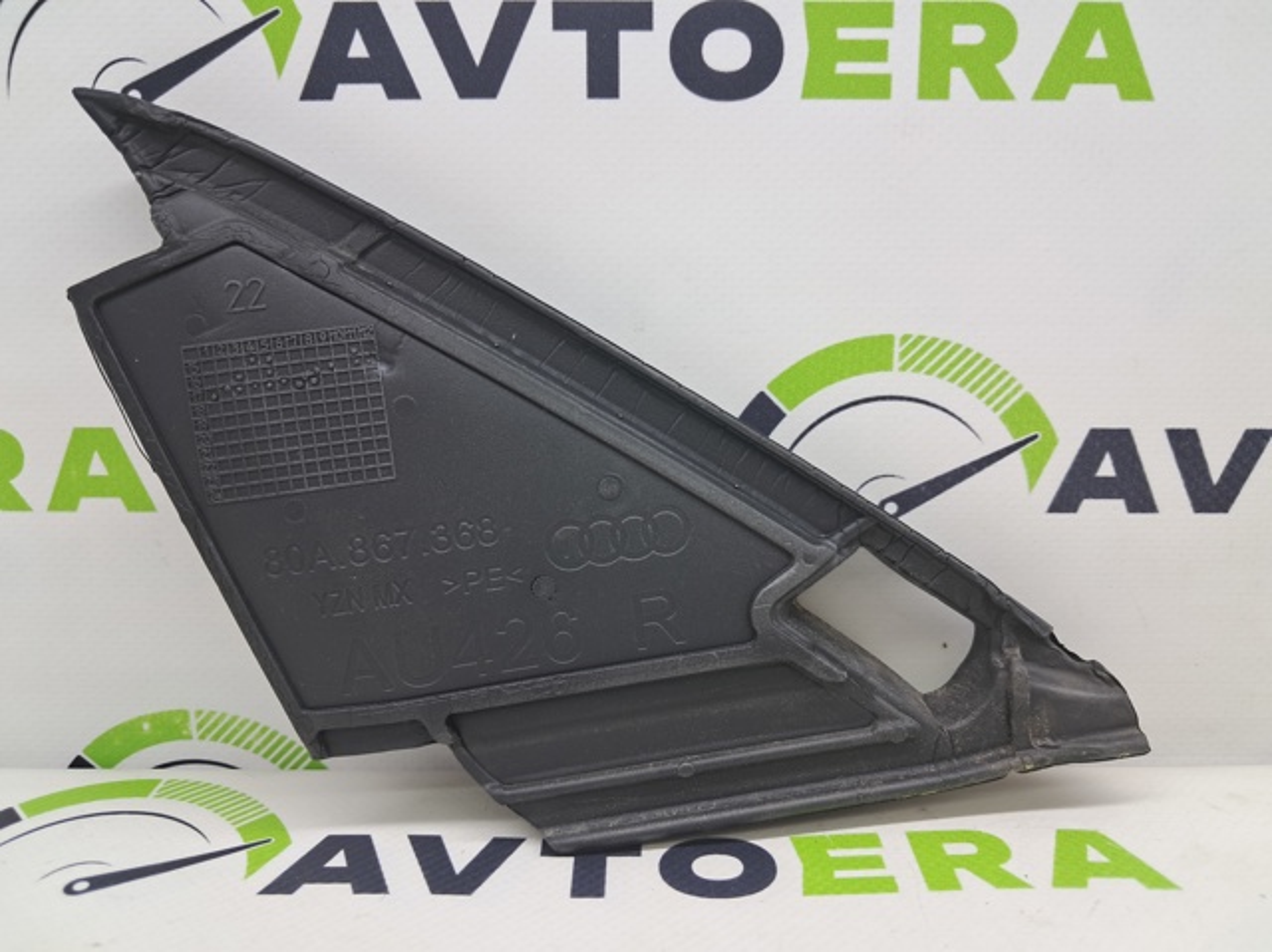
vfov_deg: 51.3
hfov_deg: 65.4
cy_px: 476
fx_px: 991
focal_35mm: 27
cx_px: 636
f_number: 1.8
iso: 50
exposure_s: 1/50
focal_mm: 4
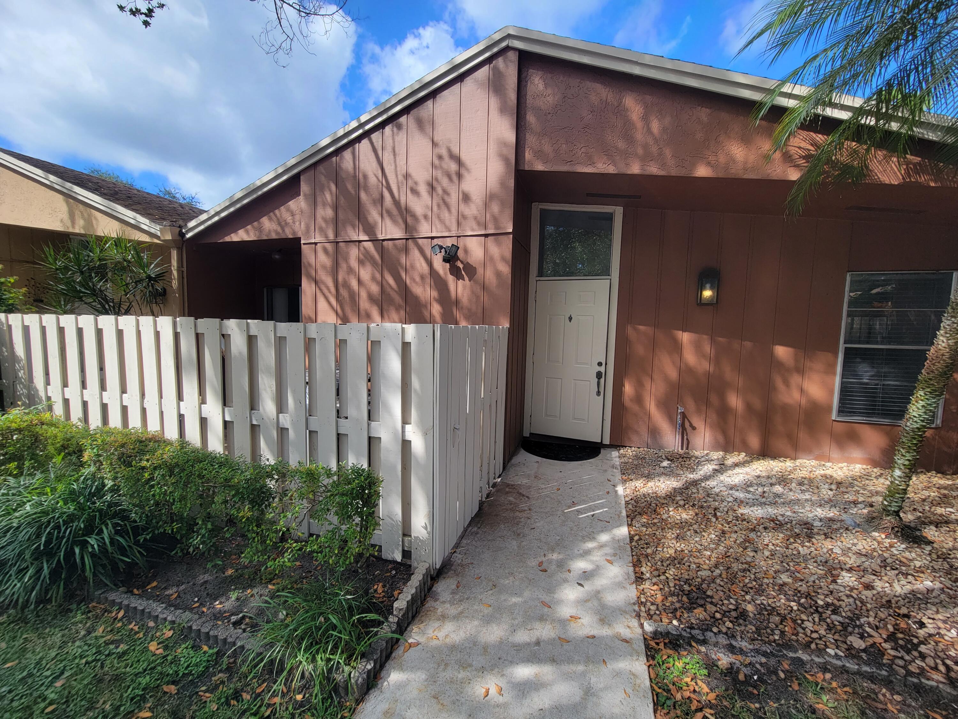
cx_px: 479
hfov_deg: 106.2
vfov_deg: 89.9
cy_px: 360
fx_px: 360
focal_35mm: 13
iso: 50
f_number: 2.2
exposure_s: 1/728
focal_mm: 2.2
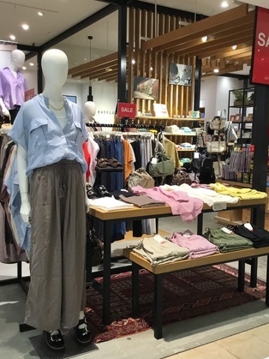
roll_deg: -0.1
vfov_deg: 50.2
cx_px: 142
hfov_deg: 38.6
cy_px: 180
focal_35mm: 37
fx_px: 384
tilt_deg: -6.7
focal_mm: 3.3
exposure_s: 1/30
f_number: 2.4
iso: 25
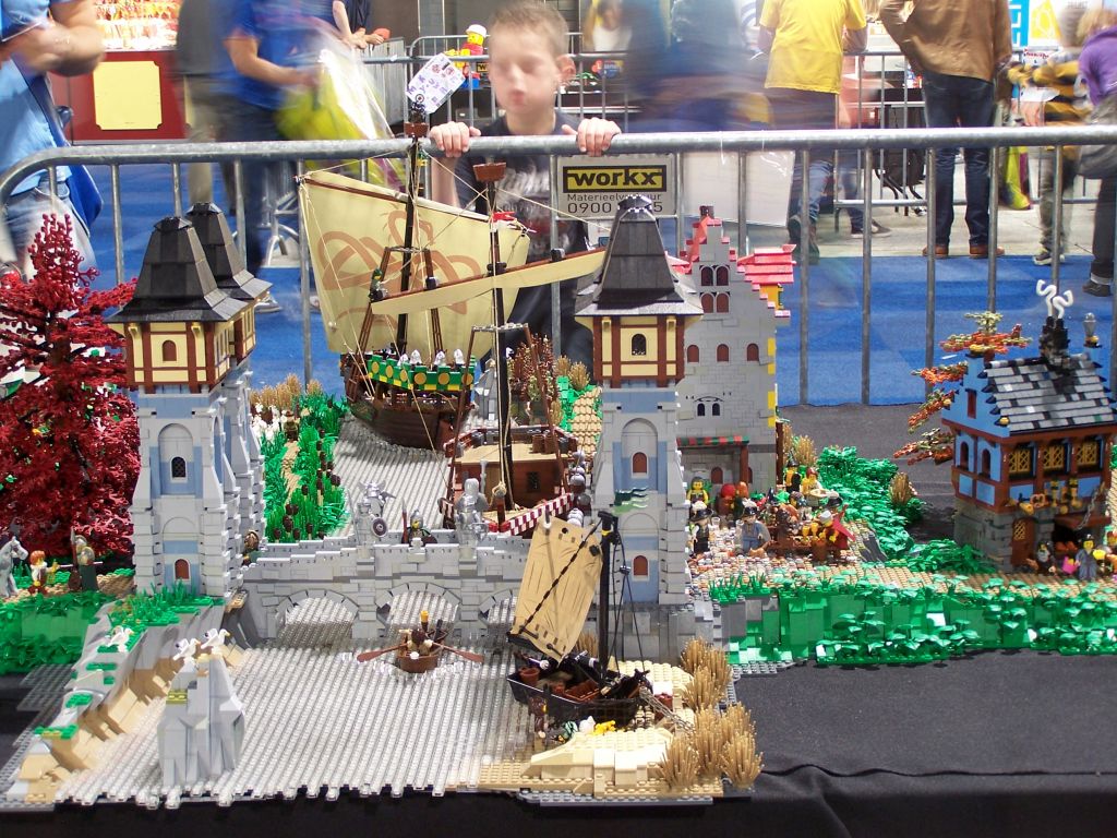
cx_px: 558
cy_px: 419
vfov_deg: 21.9
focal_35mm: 67
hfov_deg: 29.0
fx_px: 2162
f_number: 3.2
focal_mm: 11.1
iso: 80
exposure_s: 1/2
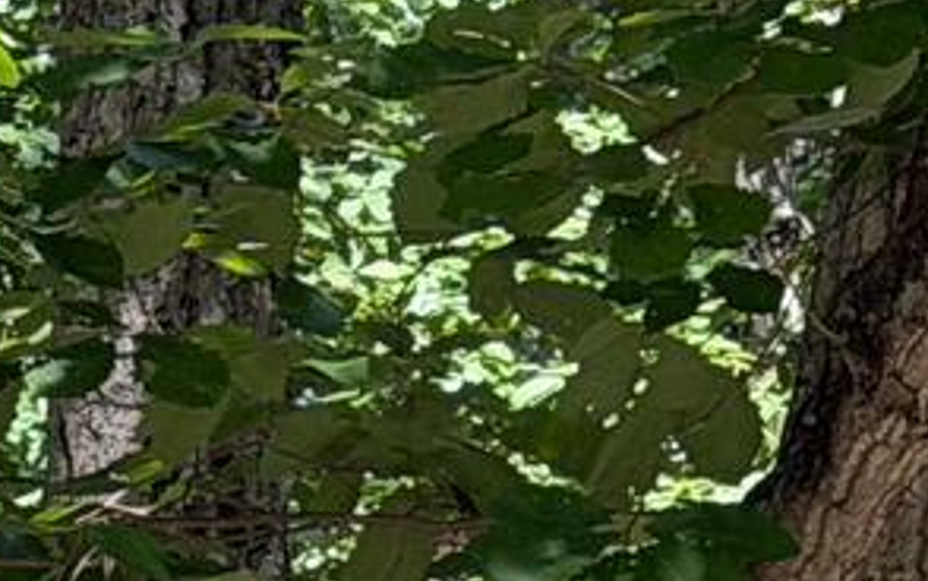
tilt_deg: +0.8
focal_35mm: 354
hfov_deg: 5.7
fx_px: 8956
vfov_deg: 3.6
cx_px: -1461
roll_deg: +0.5
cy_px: 1825
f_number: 1.78
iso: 100
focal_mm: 6.76
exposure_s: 1/906
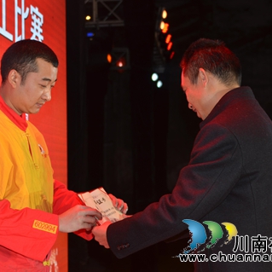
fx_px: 797
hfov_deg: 19.4
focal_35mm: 90
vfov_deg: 19.4
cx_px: 123
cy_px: 137
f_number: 4.2
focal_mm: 45
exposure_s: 1/60
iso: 100
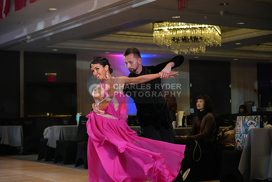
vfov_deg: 18.7
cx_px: 136
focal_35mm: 73
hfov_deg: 27.7
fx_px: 552
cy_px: 91
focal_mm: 73
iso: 4000
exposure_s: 1/500
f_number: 4
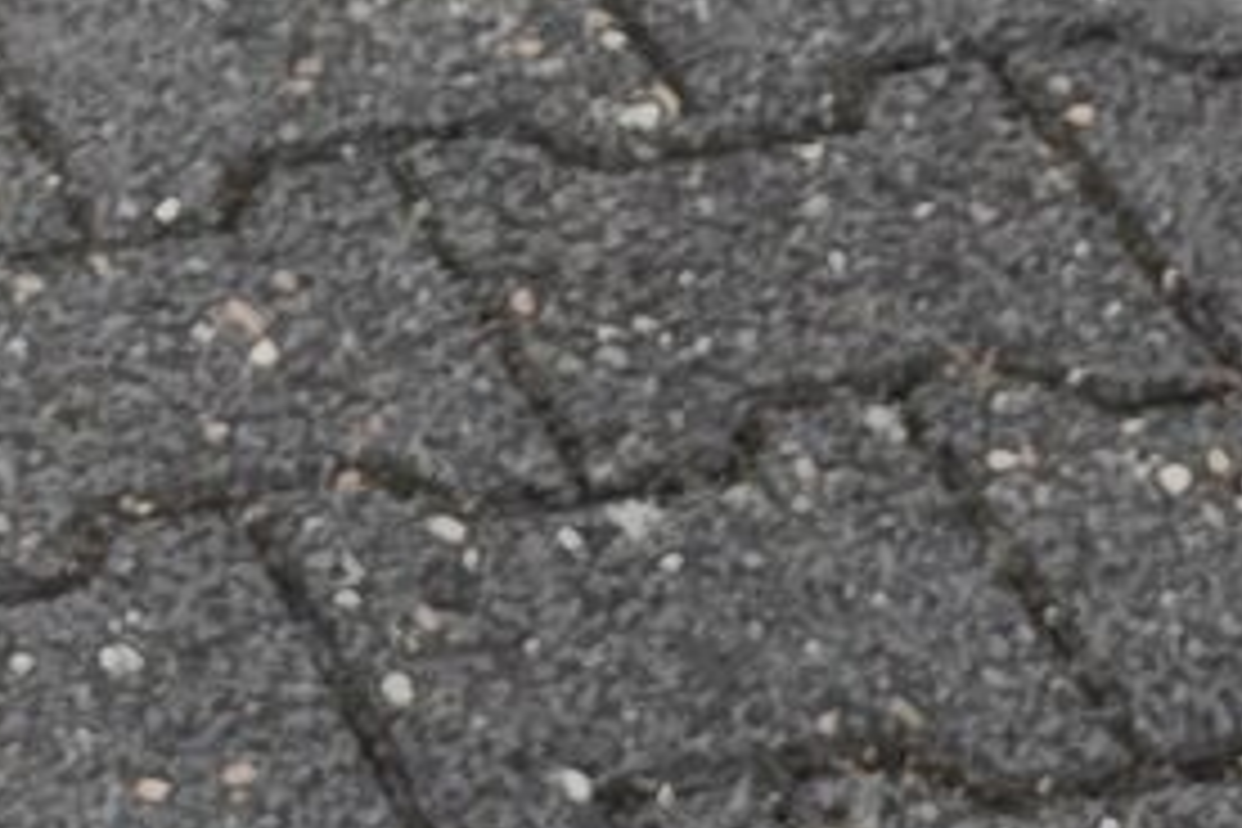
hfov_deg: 8.9
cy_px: -4550
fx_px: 7658
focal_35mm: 222
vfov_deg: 4.4
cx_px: -1044
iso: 12
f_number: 1.7
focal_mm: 6.3
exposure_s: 1/505
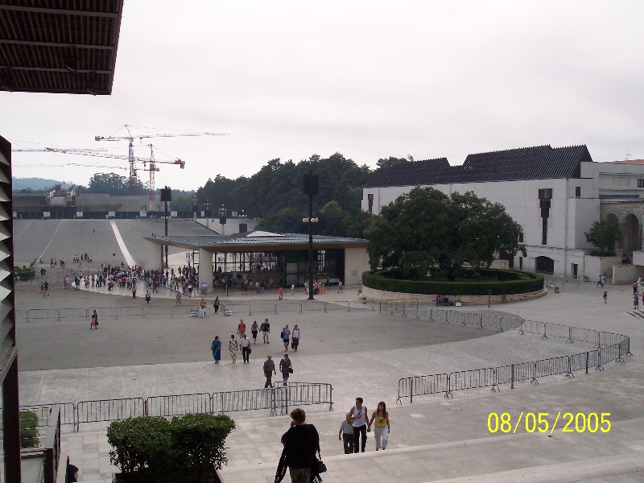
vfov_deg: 37.7
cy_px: 242
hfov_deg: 49.0
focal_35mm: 38
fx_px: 707
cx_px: 322
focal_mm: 8
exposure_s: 1/350
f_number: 4.8
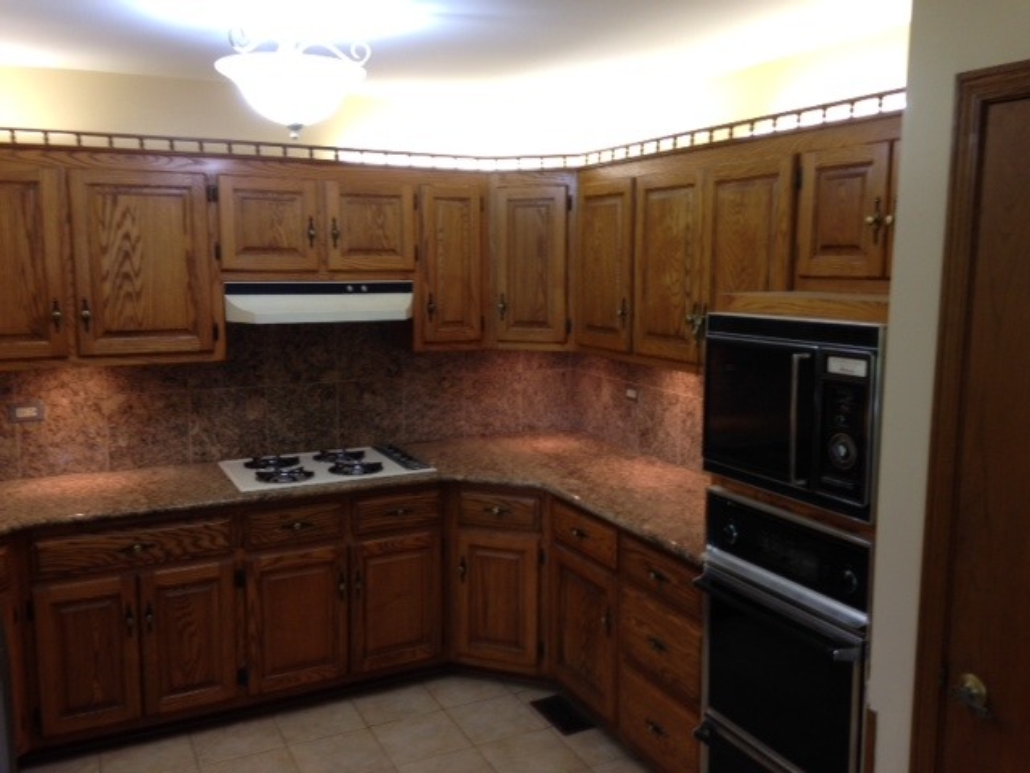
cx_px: 515
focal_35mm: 33
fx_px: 982
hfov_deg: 55.4
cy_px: 386
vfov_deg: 42.9
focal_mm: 4.12
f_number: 2.4
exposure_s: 1/20
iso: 64
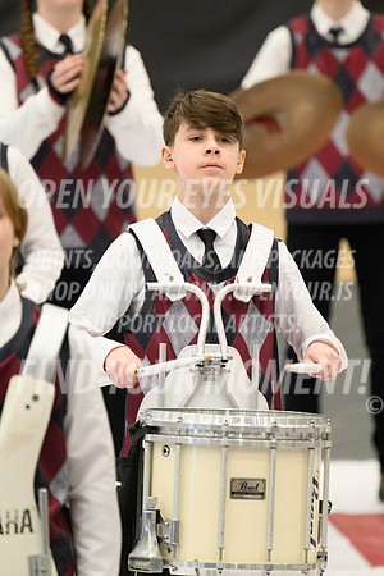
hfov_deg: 3.4
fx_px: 6399
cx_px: 192
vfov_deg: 5.2
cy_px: 288
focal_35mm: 400
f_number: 5.6
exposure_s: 1/250
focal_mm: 400
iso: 6400
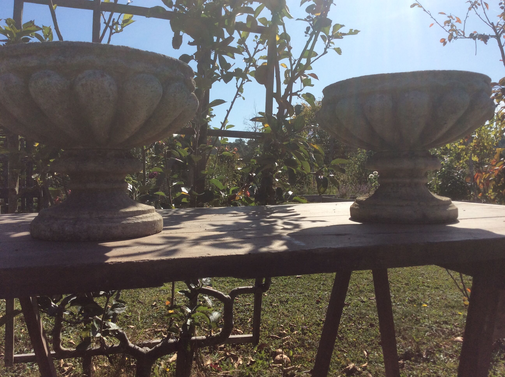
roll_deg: -0.9
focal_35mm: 32
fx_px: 466
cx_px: 252
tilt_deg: -4.9
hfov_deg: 56.9
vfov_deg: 44.1
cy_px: 188
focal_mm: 3.3
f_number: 2.4
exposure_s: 1/1972
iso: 32
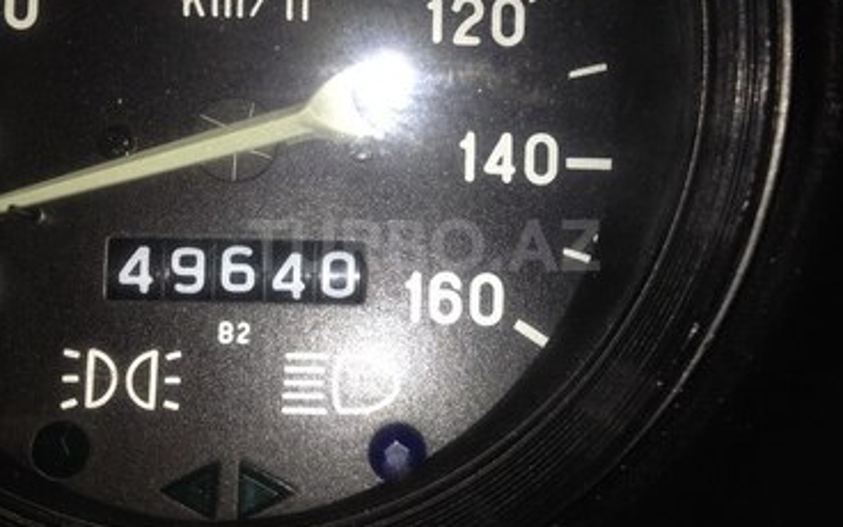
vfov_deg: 25.8
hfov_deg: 40.3
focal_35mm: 50
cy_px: 245
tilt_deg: -30.7
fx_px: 1149
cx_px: 424
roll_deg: -0.9
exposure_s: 1/128
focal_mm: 4.28
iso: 50
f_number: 2.4
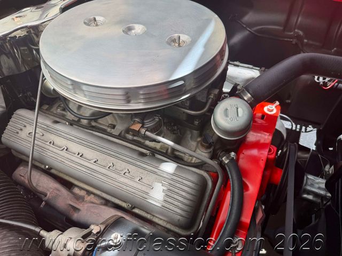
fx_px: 237
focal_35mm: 24
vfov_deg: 56.8
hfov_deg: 71.6
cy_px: 128
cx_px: 171
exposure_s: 1/780
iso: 80
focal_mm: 6.76
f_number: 1.78
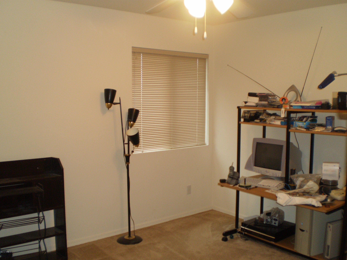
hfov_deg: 51.4
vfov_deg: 39.7
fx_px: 361
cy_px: 130
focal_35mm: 36
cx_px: 174
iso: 160
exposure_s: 1/30
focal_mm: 6.3
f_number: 3.1
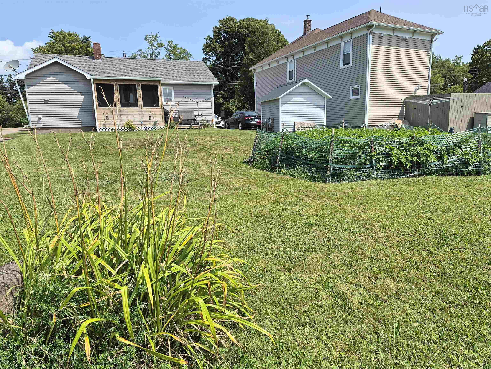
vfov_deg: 58.9
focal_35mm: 23
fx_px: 326
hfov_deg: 73.9
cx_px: 246
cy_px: 184
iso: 80
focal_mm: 5.4
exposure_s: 1/6128
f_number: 1.8
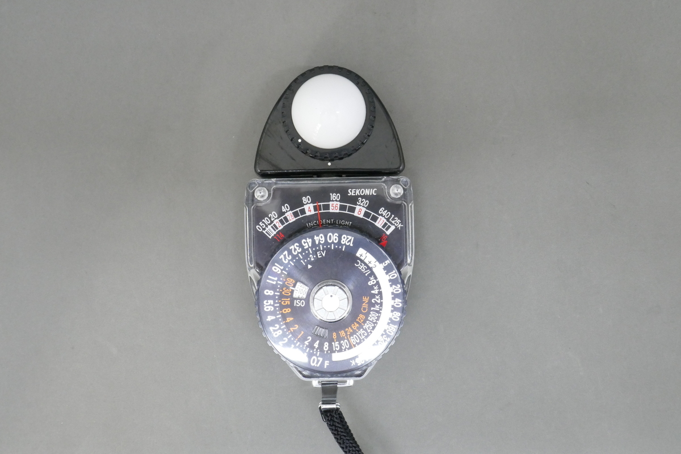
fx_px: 757
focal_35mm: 40
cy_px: 227
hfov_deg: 48.5
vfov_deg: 33.4
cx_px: 340
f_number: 8
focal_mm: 14.6
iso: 1600
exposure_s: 1/20
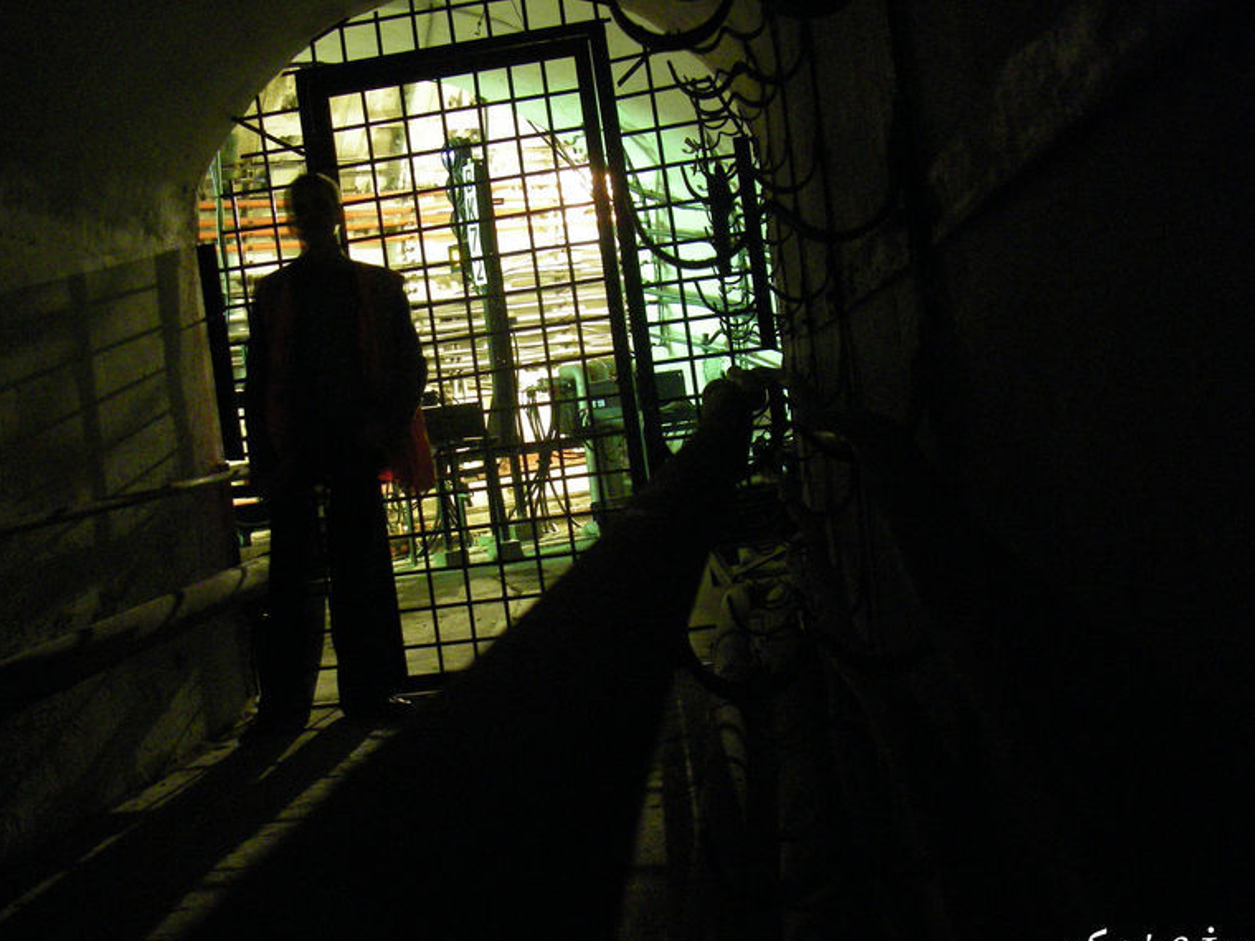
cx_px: 525
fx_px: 1631
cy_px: 452
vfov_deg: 32.2
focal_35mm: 45
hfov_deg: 41.9
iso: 400
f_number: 3.3
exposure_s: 4
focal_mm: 6.3
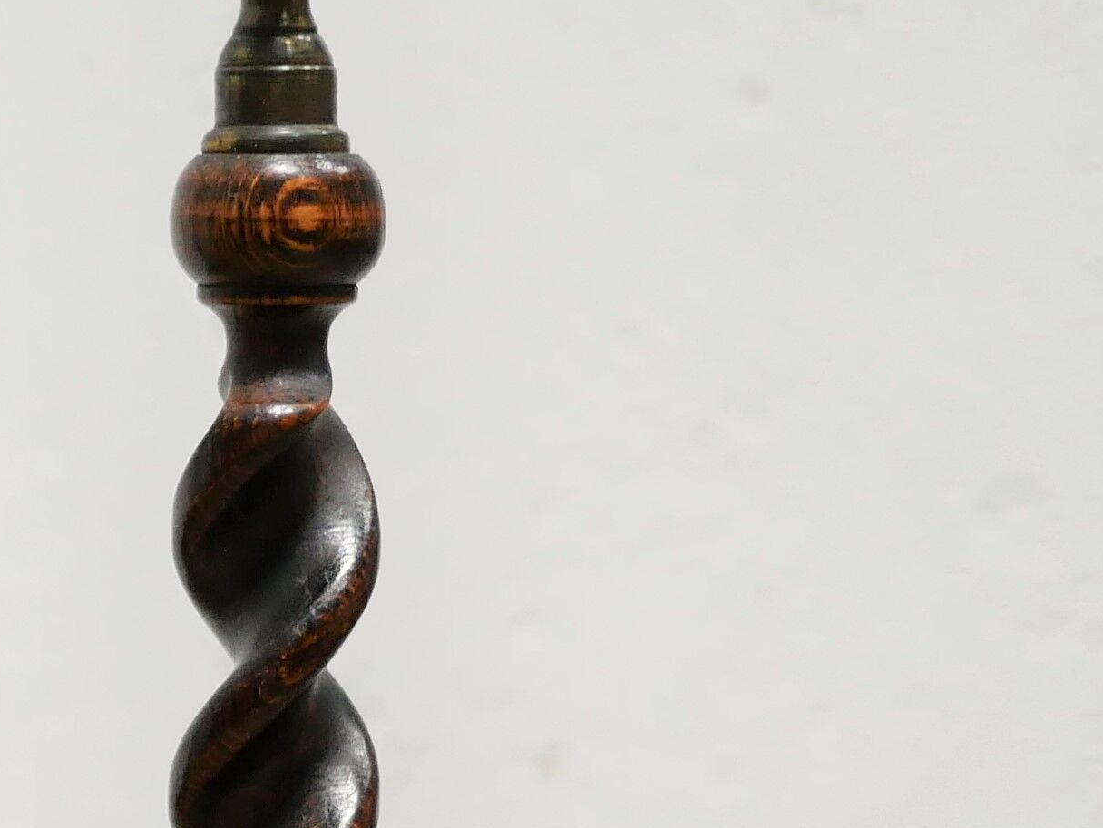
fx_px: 4813
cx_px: -340
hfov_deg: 12.6
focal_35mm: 151
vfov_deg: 9.8
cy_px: 646
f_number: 1.7
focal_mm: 20
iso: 500
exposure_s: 1/60
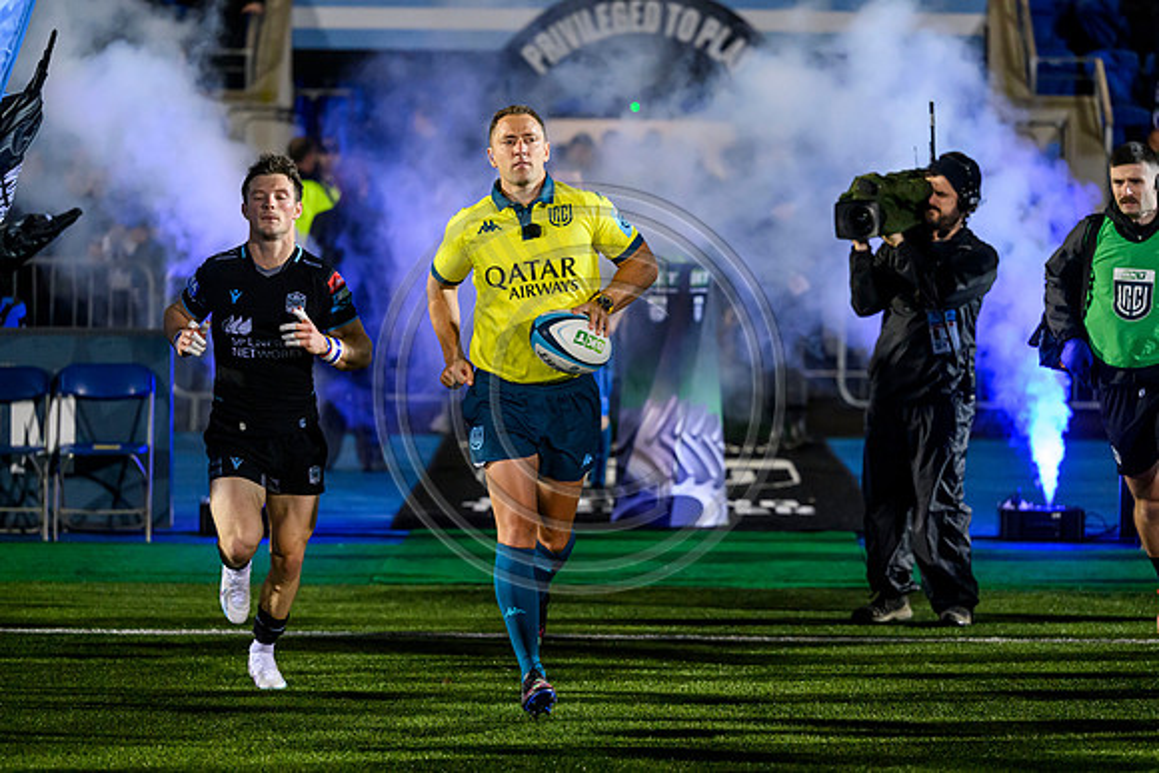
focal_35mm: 144
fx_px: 4636
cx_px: 580
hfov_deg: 14.2
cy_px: 386
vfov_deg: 9.5
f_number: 3.2
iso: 6400
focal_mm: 140
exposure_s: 1/800
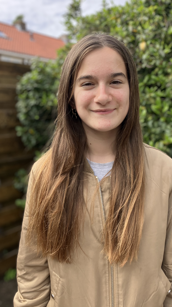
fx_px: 268
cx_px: 99
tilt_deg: -5.3
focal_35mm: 33
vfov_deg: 59.5
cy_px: 149
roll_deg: +0.3
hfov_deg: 35.6
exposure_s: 1/533
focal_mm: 3.99
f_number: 1.8
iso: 32
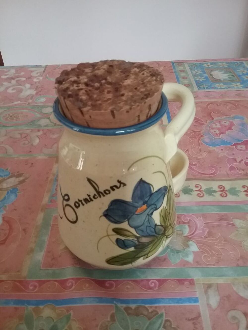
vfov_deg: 58.3
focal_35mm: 31
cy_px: 165
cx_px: 124
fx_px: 296
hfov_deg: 45.4
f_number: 2.2
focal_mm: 3.3
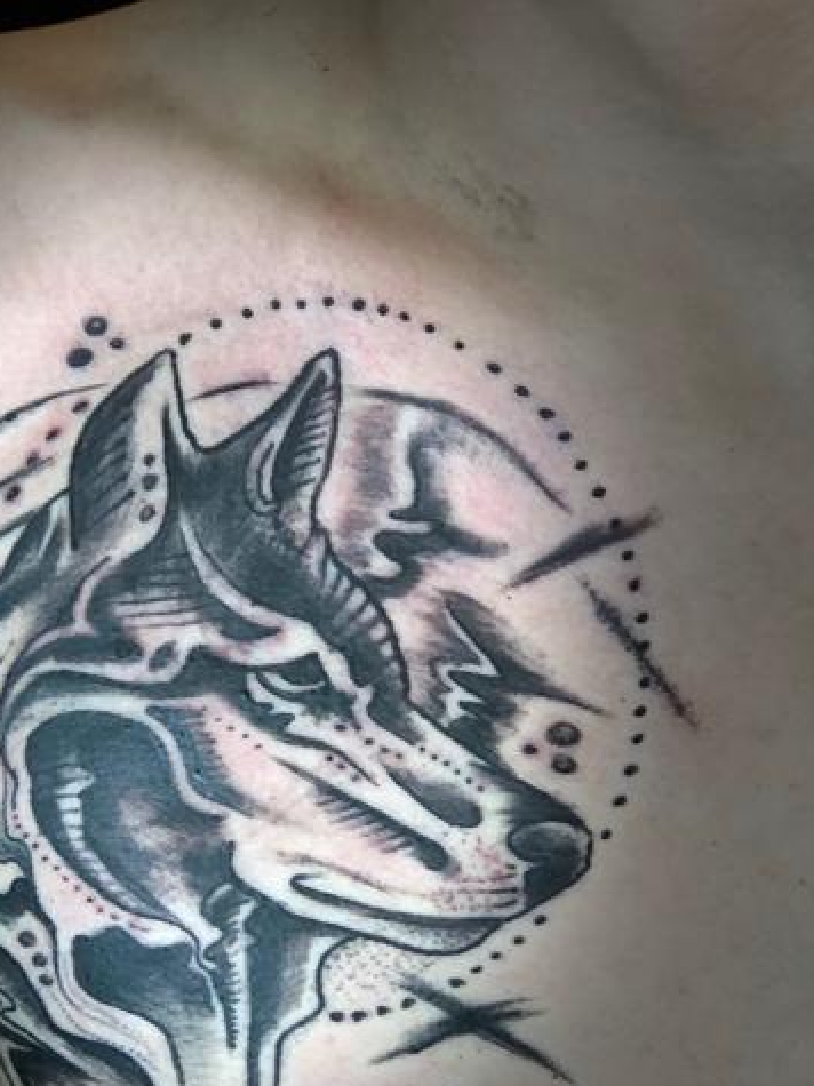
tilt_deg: -11.0
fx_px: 3011
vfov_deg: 20.4
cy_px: 656
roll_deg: +1.5
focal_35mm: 96
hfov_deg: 15.3
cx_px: 194
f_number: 2.8
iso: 125
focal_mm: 6.6
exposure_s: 1/60
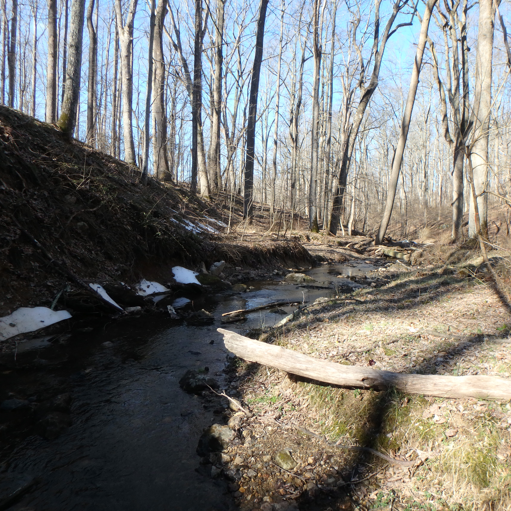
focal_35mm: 25
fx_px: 418
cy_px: 254
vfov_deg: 62.9
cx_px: 332
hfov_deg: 61.7
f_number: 3.5
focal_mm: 3.7
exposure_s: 1/250
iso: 125
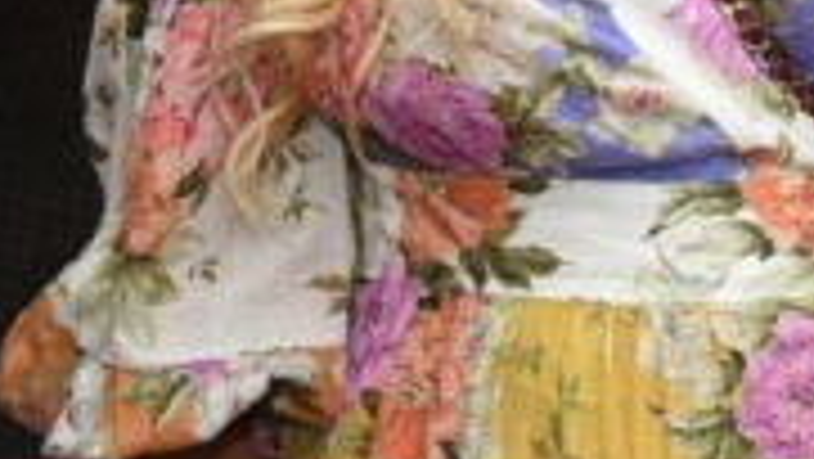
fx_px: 5506
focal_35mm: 255
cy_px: -261
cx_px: 1534
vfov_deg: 4.7
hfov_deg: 8.1
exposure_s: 1/125
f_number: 5
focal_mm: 55
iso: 640
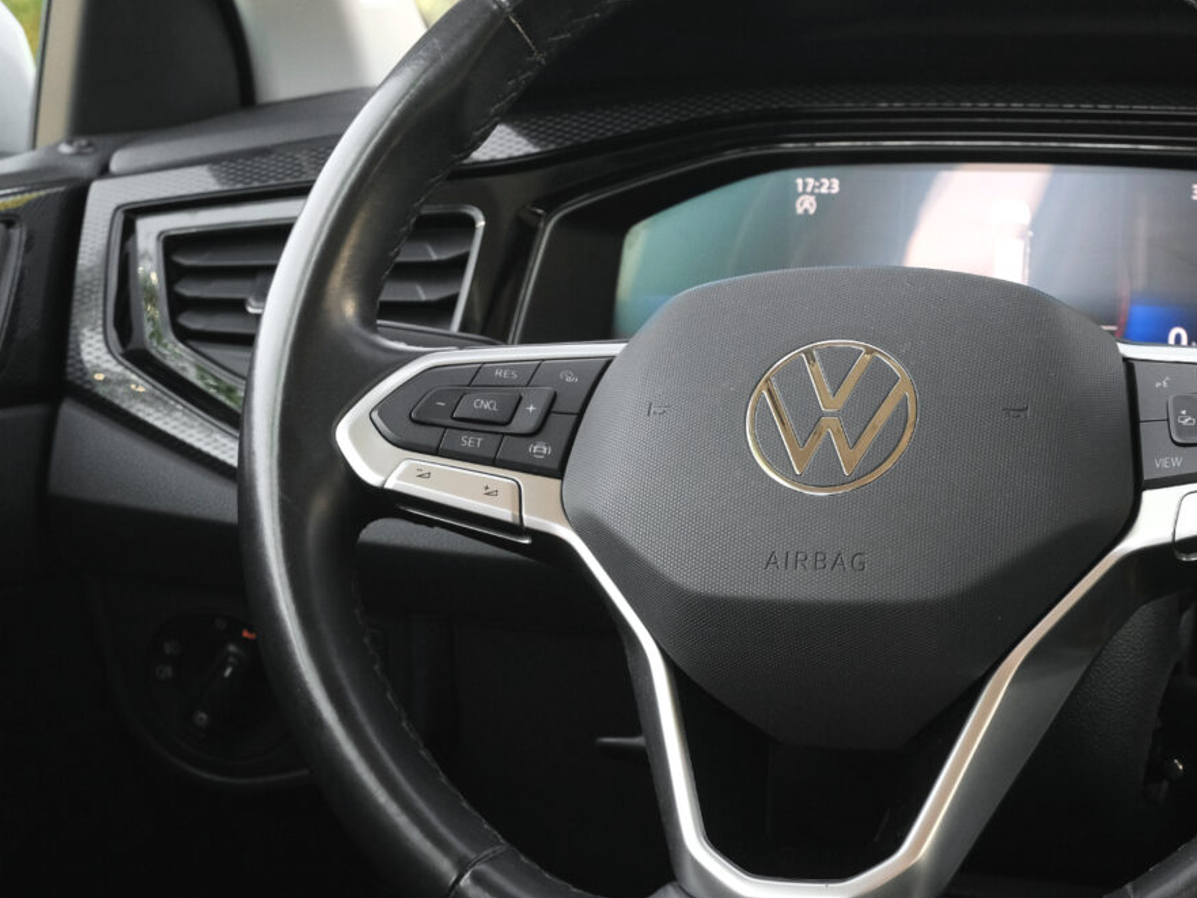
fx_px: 2628
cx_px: 601
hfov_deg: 25.7
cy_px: 457
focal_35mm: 76
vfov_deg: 19.4
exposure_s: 1/100
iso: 2000
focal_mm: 45
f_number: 9
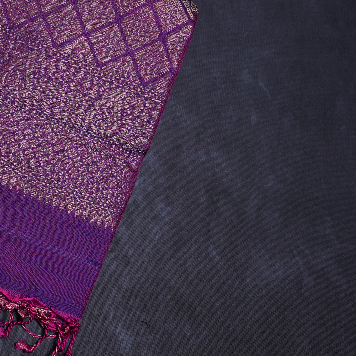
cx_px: -87
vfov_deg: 21.4
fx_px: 931
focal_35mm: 80
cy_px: 71
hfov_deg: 20.1
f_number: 5
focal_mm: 35
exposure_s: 1/100
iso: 320
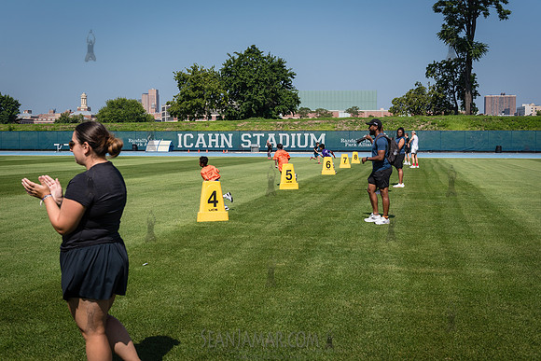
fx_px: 710
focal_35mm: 47
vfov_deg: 28.5
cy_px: 180
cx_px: 270
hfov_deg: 41.7
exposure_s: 1/2000
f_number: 5.6
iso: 400
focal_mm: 45
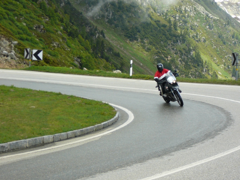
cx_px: 120
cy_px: 90
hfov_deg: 23.8
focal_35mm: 82
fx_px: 569
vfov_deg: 18.0
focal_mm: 12.2
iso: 80
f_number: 3.8
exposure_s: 1/400
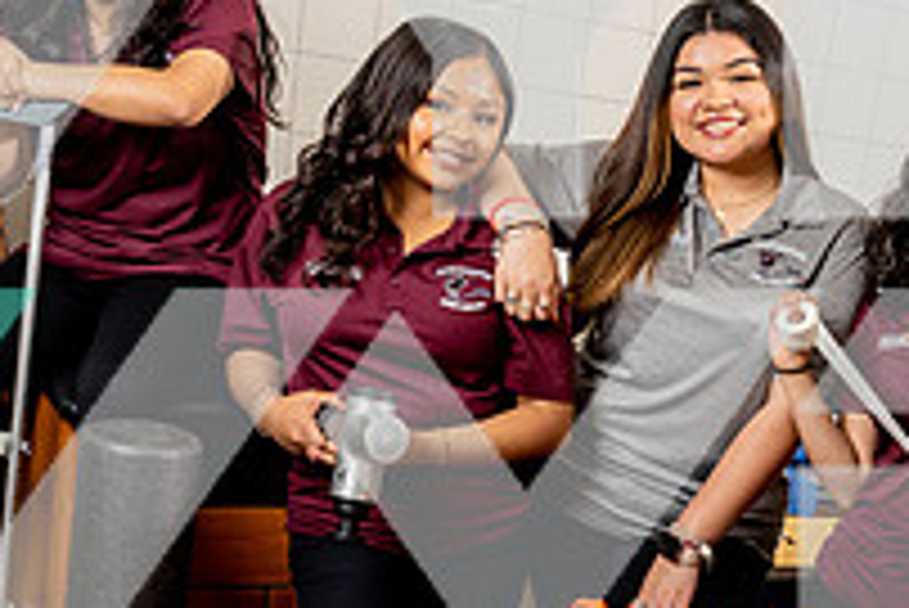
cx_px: 711
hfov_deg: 28.7
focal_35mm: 69
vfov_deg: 19.5
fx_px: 1743
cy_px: 529
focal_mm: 24
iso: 250
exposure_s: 1/250
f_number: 6.3
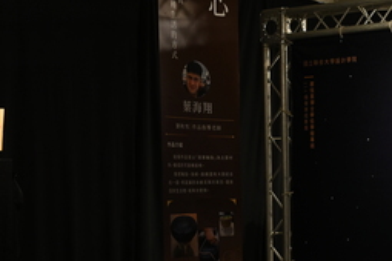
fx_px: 1045
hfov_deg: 20.3
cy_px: 220
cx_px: 427
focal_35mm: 96
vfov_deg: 14.2
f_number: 4.5
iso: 1000
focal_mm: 35
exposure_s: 1/80
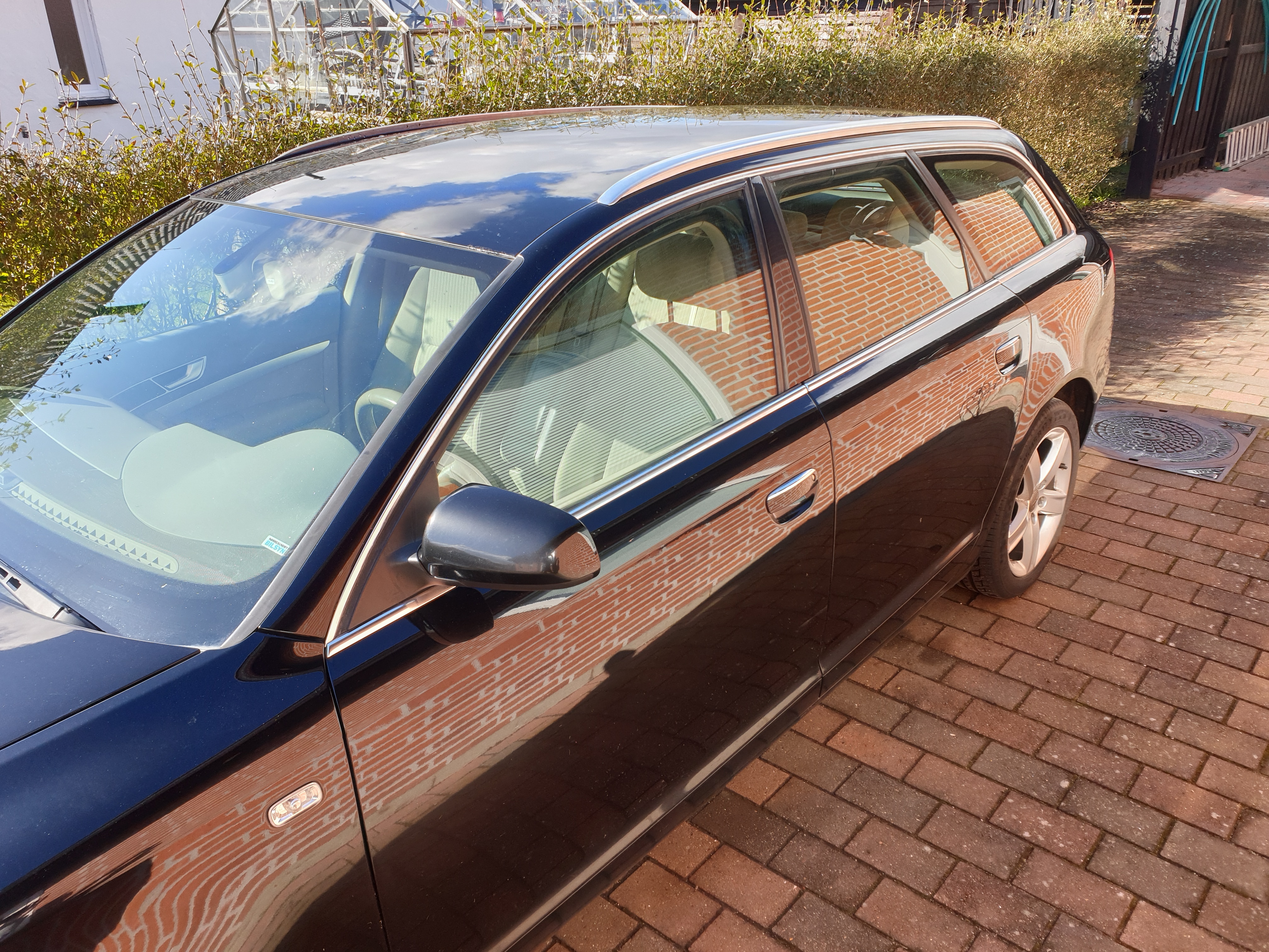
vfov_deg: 53.1
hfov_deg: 67.3
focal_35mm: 26
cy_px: 476
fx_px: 953
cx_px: 634
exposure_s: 1/300
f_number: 2.4
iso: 50
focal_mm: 4.3
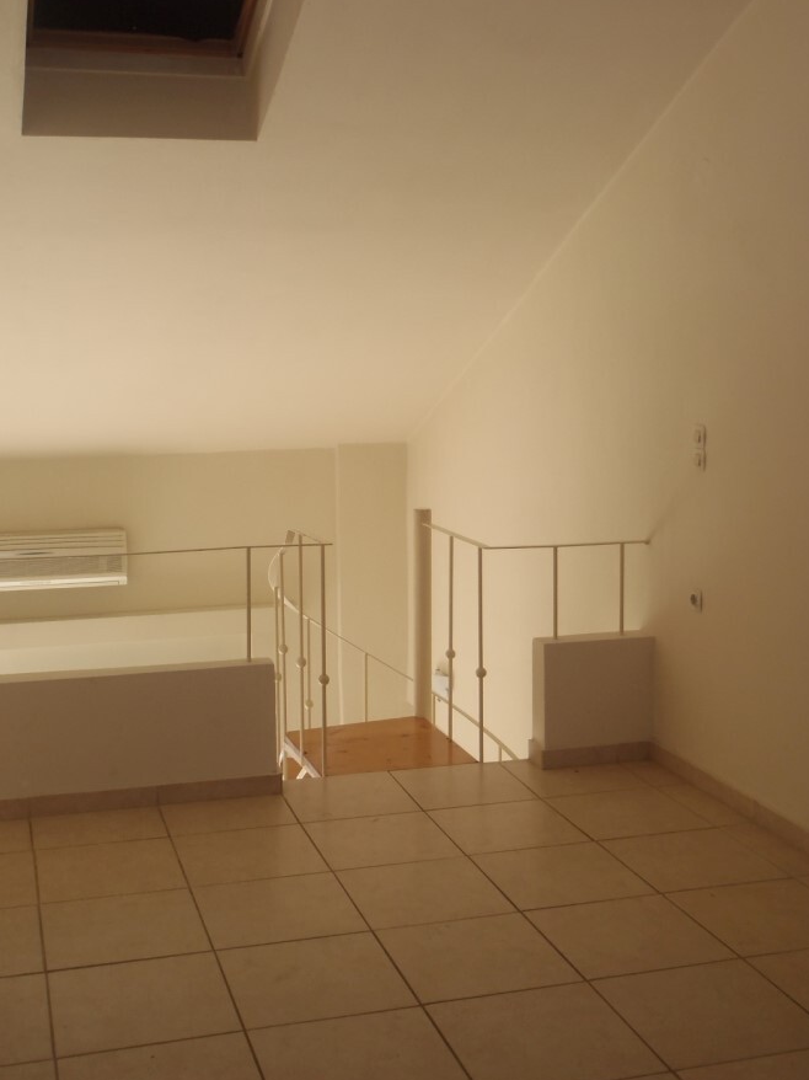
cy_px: 458
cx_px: 344
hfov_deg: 34.3
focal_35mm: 42
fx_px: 1309
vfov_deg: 44.7
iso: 80
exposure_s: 1/100
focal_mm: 6.53
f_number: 4.1
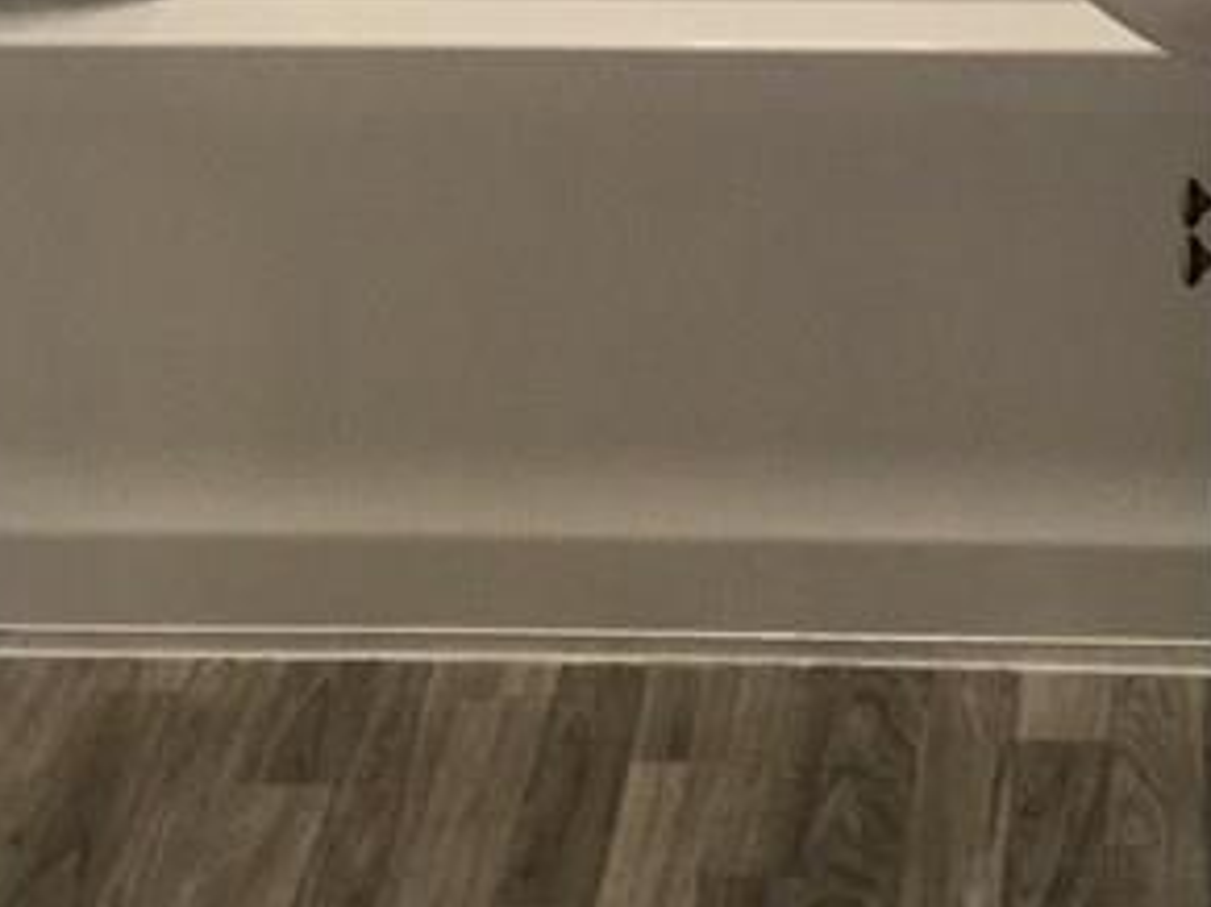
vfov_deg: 12.9
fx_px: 3812
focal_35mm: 109
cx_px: 961
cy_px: -420
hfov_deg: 17.9
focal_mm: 3.3
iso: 160
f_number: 2.4
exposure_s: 1/33
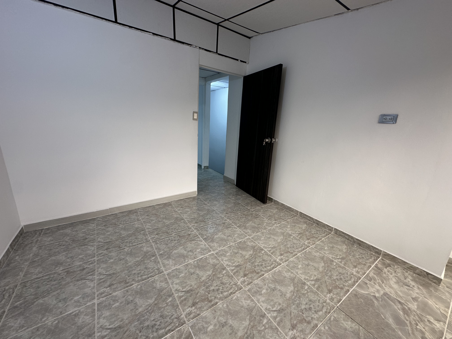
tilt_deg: -14.5
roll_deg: -2.7
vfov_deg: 85.7
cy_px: 170
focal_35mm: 14
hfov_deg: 102.1
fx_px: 183
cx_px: 226
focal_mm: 2.22
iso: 80
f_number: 2.2
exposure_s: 1/120
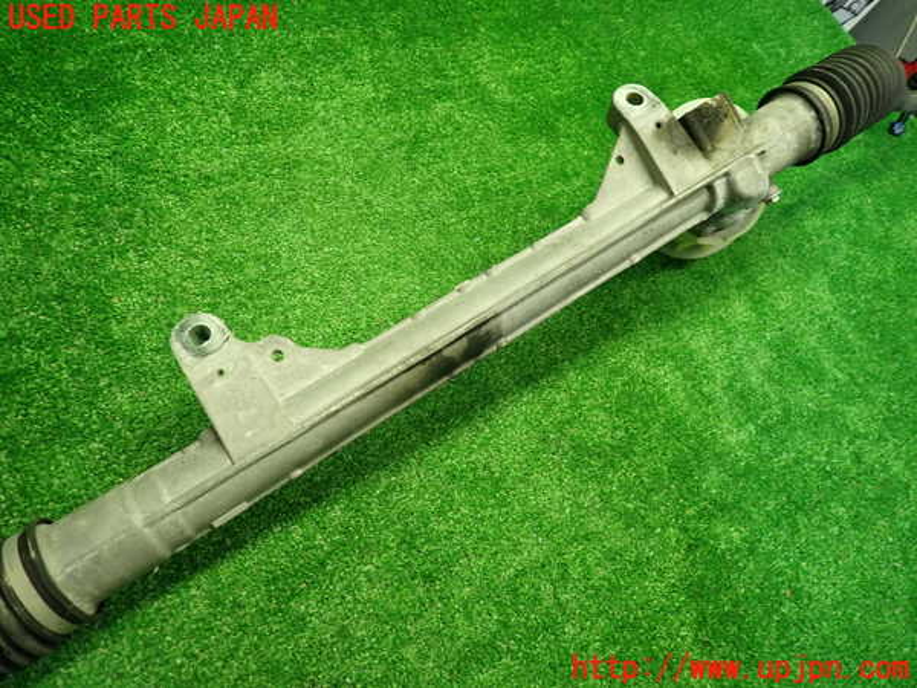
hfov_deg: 69.4
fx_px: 662
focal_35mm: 25
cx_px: 458
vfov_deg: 54.9
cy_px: 344
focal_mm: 4.5
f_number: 2
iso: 200
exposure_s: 1/40
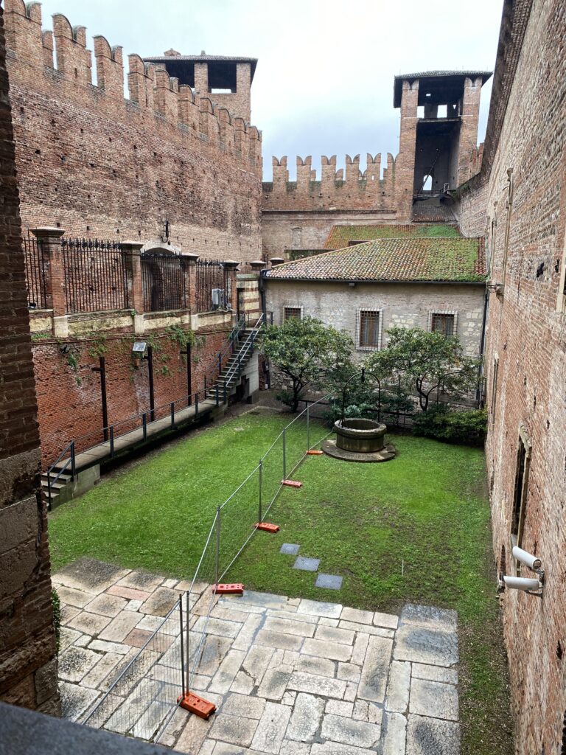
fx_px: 567
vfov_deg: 67.3
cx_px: 283
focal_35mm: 26
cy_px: 378
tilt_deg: -10.6
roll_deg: -1.5
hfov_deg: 53.1
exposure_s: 1/122
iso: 64
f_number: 1.8
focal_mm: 4.25
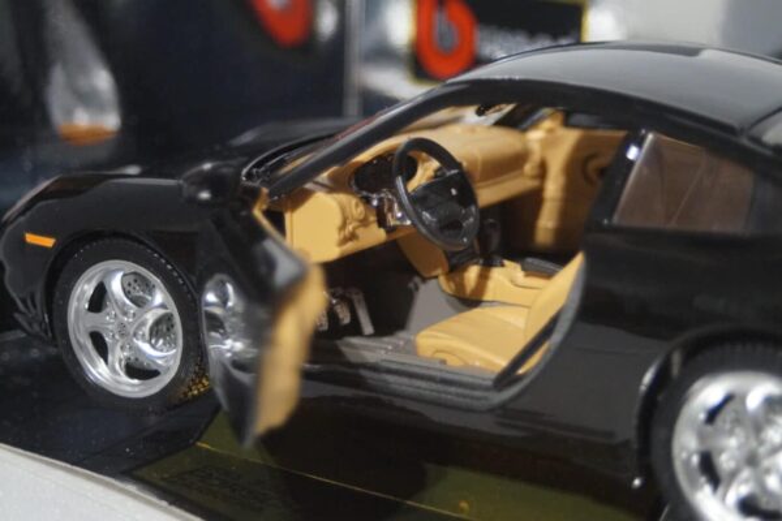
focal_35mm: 90
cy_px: 260
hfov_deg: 22.6
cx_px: 391
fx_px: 1955
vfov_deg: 15.2
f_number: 5.6
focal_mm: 60
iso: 3200
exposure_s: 1/160
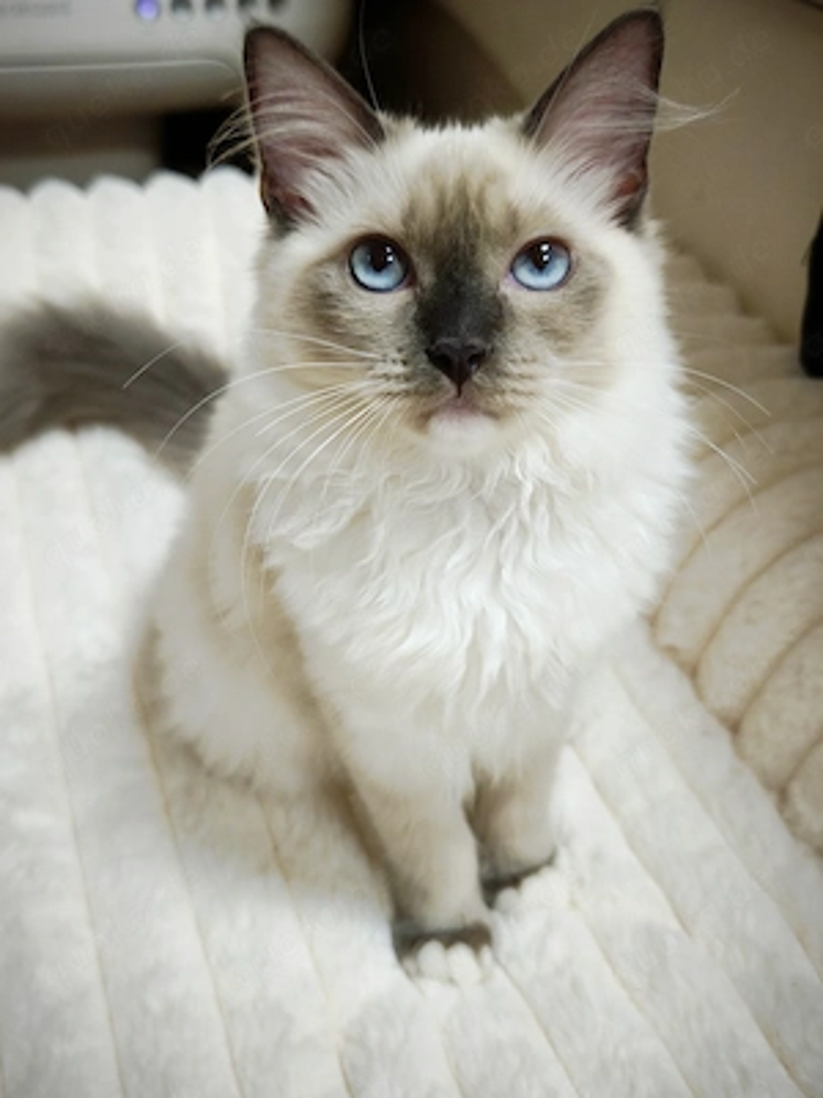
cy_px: 549
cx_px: 412
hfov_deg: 42.9
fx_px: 1046
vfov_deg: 55.4
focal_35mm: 33
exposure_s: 1/50
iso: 640
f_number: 1.6
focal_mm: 6.57
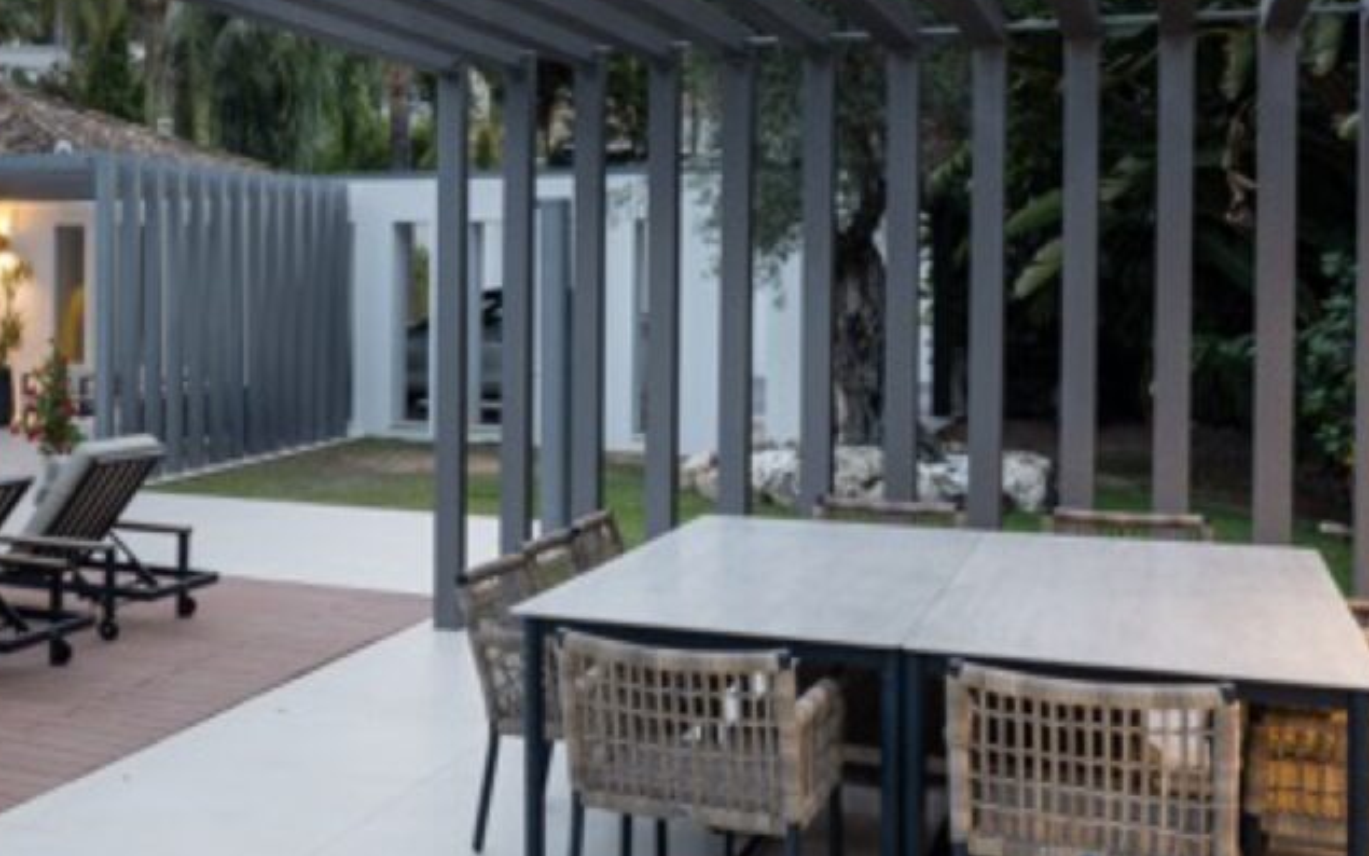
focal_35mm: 46
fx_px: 1716
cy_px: 302
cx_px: 175
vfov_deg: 27.9
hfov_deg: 40.6
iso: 100
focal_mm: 14
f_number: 9
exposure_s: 2
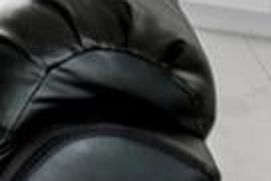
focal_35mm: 113
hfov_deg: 11.2
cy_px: -358
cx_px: -542
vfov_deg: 9.5
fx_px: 852
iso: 640
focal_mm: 10
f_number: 4
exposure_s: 1/125
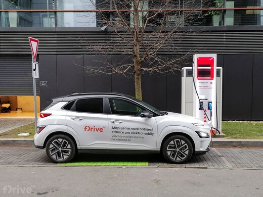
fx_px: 342
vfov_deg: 32.2
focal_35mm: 45
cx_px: 132
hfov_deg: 42.1
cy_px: 98
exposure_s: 1/60
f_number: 1.8
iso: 250
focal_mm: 5.3
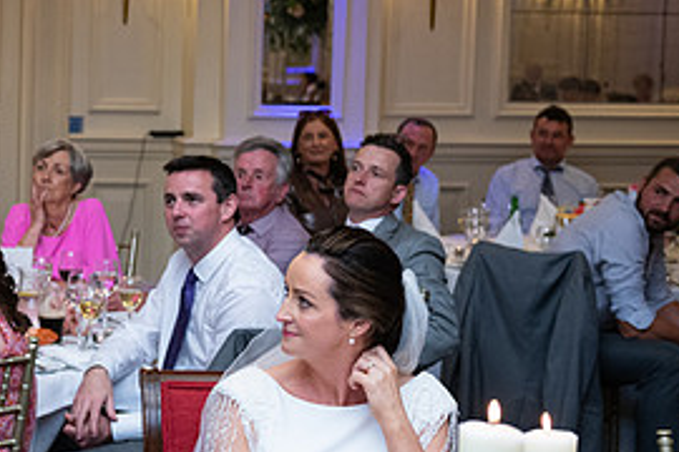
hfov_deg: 19.2
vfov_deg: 13.3
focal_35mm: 103
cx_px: -23
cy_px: 182
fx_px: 1943
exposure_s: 1/160
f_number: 3.5
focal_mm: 48
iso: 800
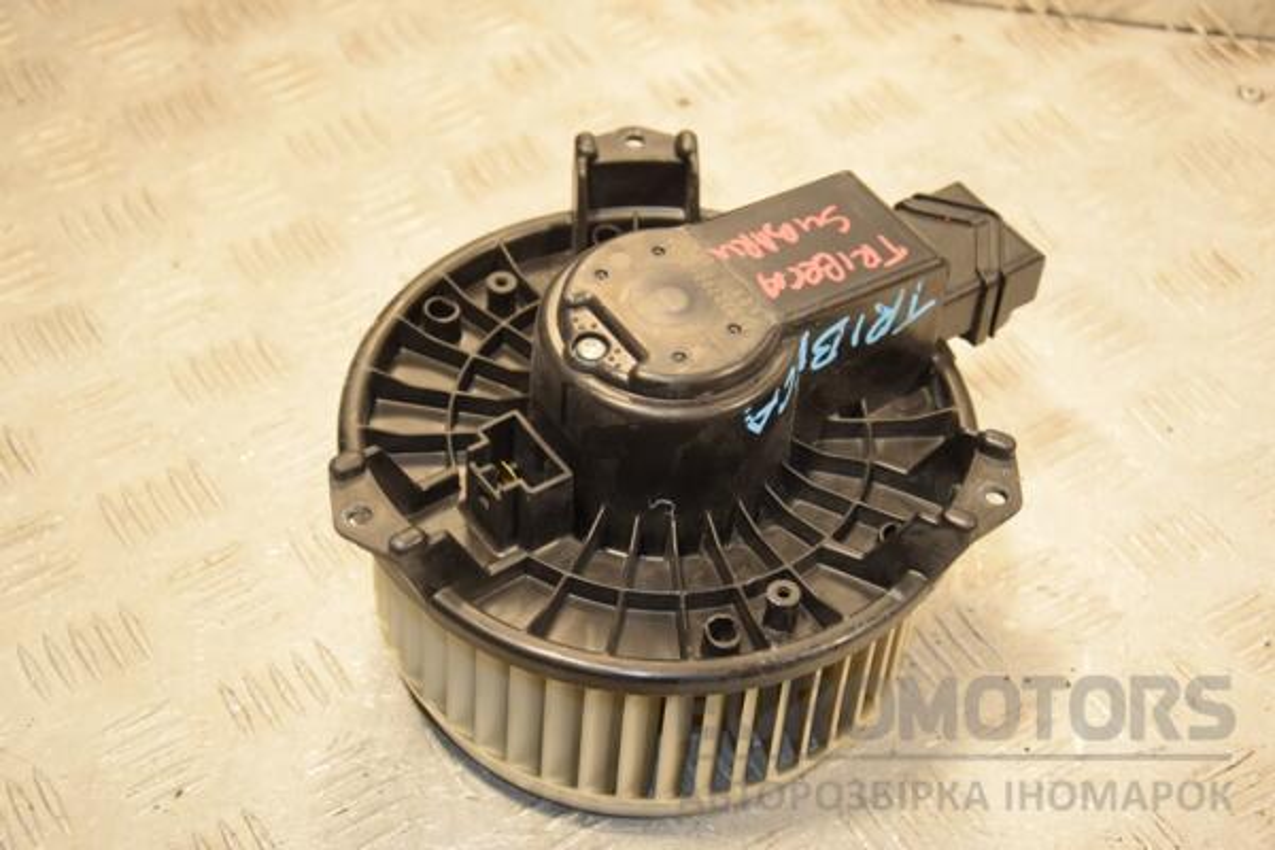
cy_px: 425
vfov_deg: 20.2
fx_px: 2390
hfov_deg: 29.9
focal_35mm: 68
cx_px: 638
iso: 800
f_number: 5
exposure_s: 1/200
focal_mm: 45
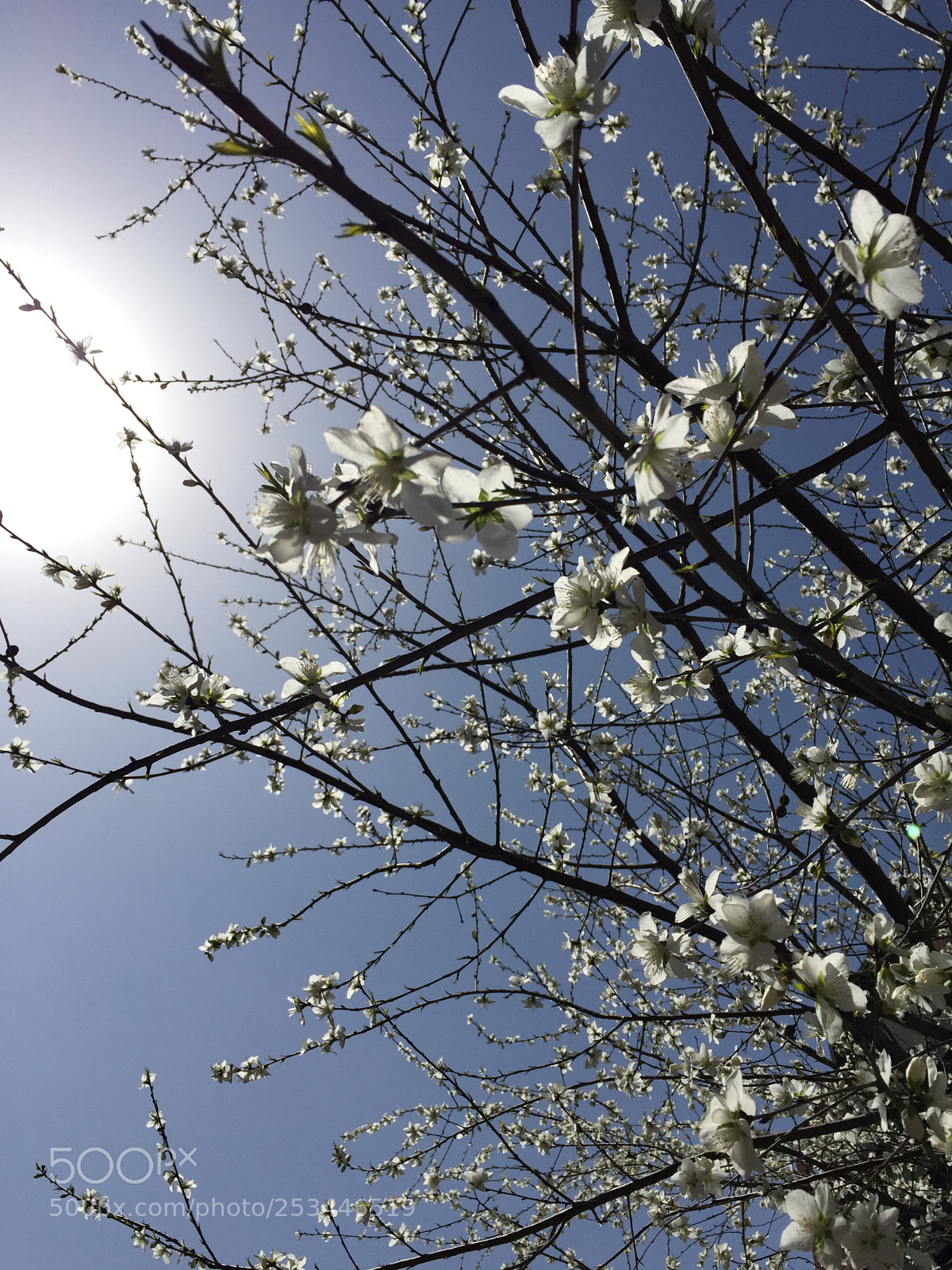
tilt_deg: +55.1
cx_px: 476
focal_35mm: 29
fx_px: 1063
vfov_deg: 61.7
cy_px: 635
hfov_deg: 48.2
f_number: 2.2
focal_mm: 4.15
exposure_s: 1/7937
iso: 32
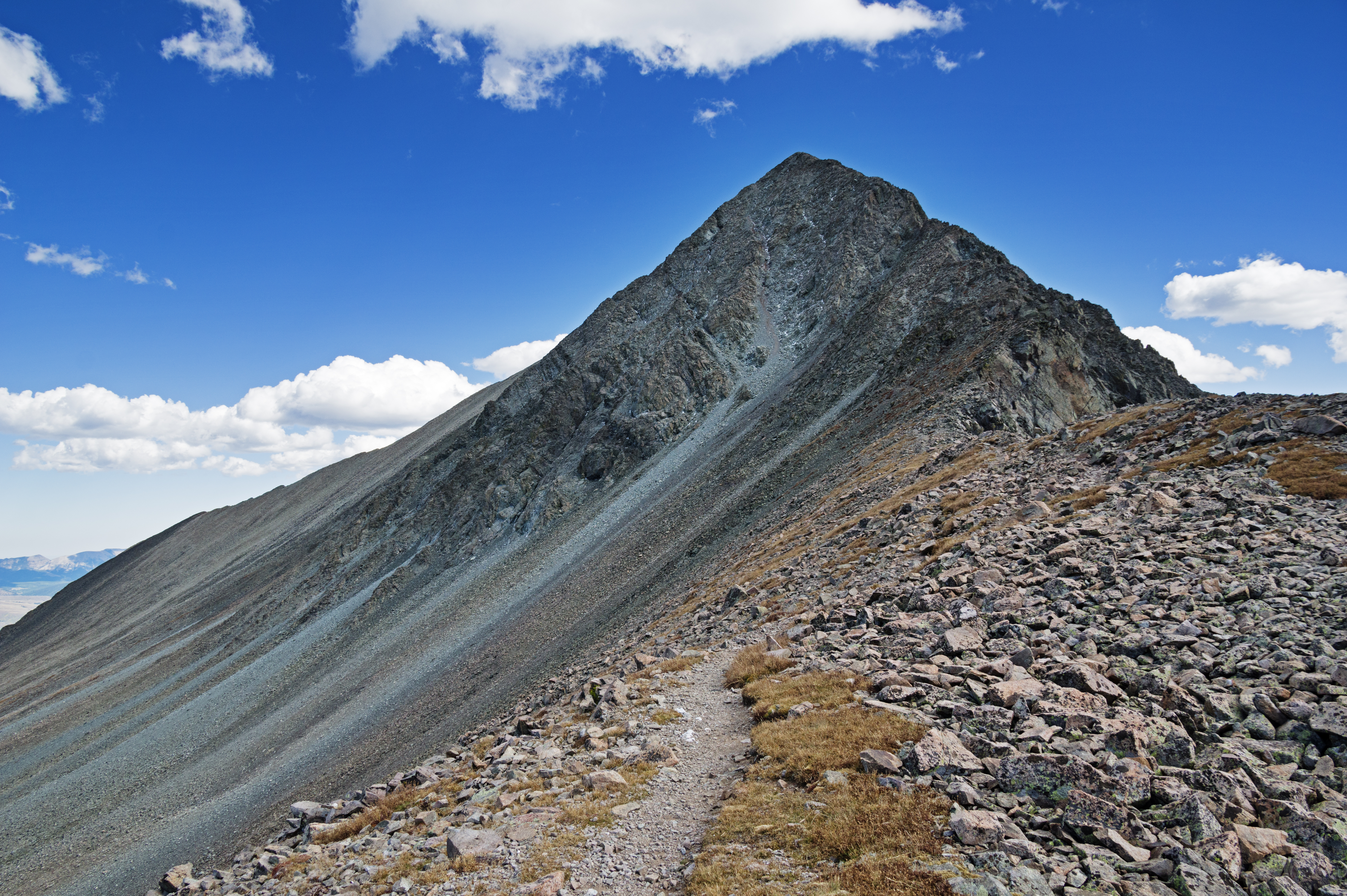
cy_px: 448
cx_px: 674
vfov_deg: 53.0
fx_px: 897
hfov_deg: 73.8
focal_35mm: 24
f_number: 8
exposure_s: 1/250
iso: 200
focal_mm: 16
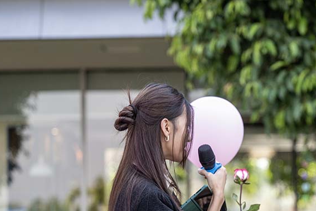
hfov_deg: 15.4
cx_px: 244
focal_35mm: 132
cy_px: 151
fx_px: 1159
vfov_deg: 10.4
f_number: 2.8
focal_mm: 78
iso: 1000
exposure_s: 1/1000
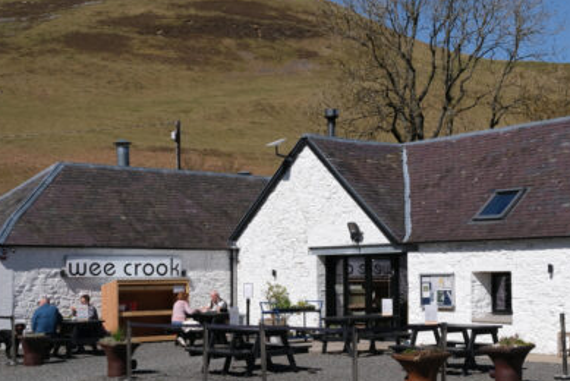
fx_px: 903
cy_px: 236
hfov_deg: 34.8
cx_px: 372
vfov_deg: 23.8
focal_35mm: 57
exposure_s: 1/250
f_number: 11
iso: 160
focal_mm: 24.7
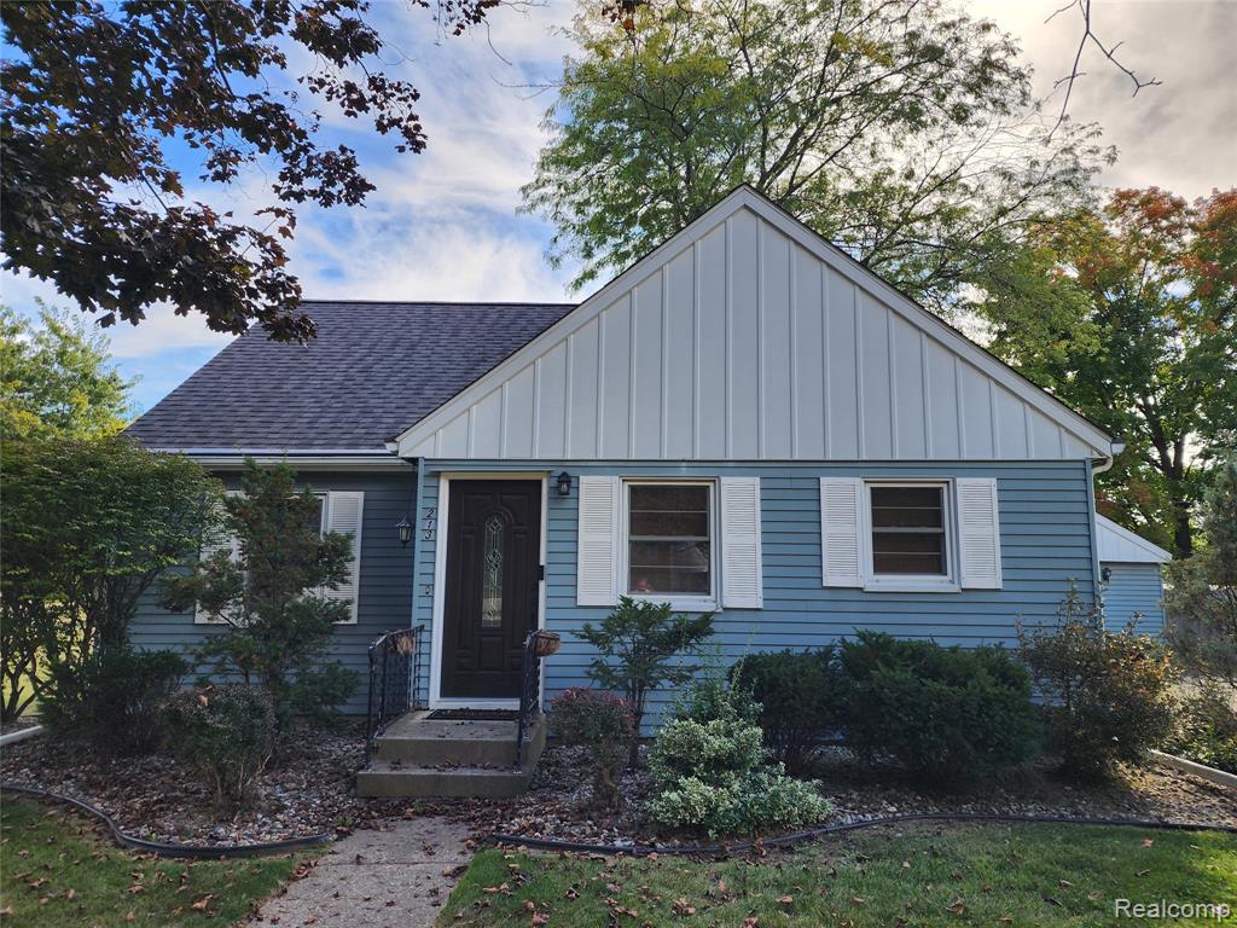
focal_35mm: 23
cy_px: 464
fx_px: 822
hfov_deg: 73.9
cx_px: 618
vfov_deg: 58.9
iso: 12
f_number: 1.8
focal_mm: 6.4
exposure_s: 1/367
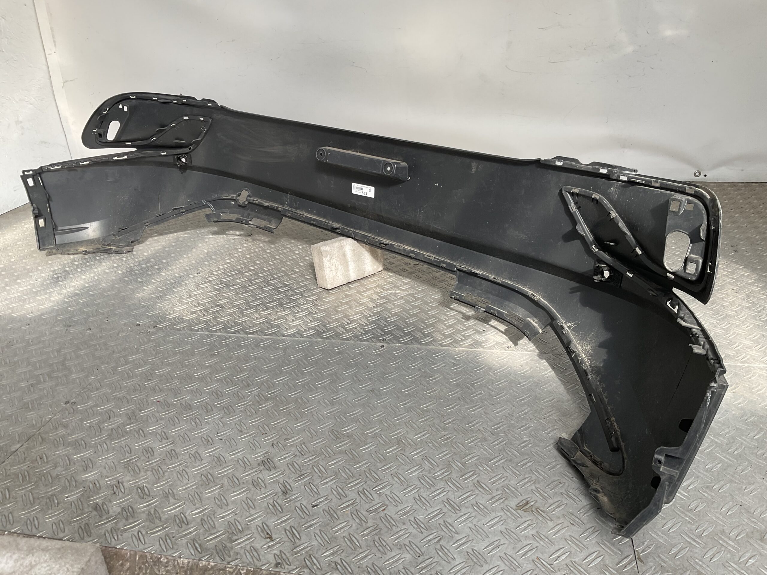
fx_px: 643
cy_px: 288
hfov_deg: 61.7
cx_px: 384
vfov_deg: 48.2
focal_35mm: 29
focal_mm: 3
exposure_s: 1/380
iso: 16
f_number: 1.8
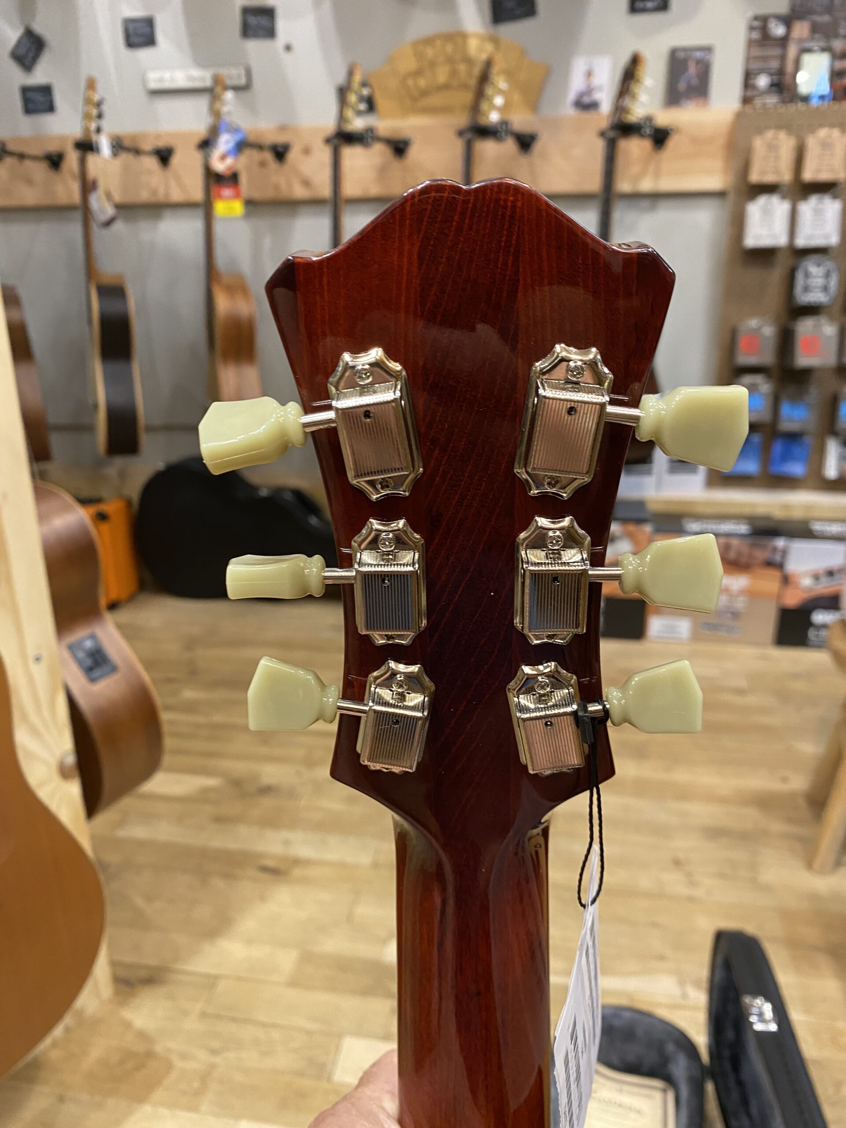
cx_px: 423
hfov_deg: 53.1
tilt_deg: -21.0
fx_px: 847
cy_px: 564
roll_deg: +1.4
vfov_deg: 67.3
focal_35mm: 26
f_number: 1.8
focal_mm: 4.25
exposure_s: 1/50
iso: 200
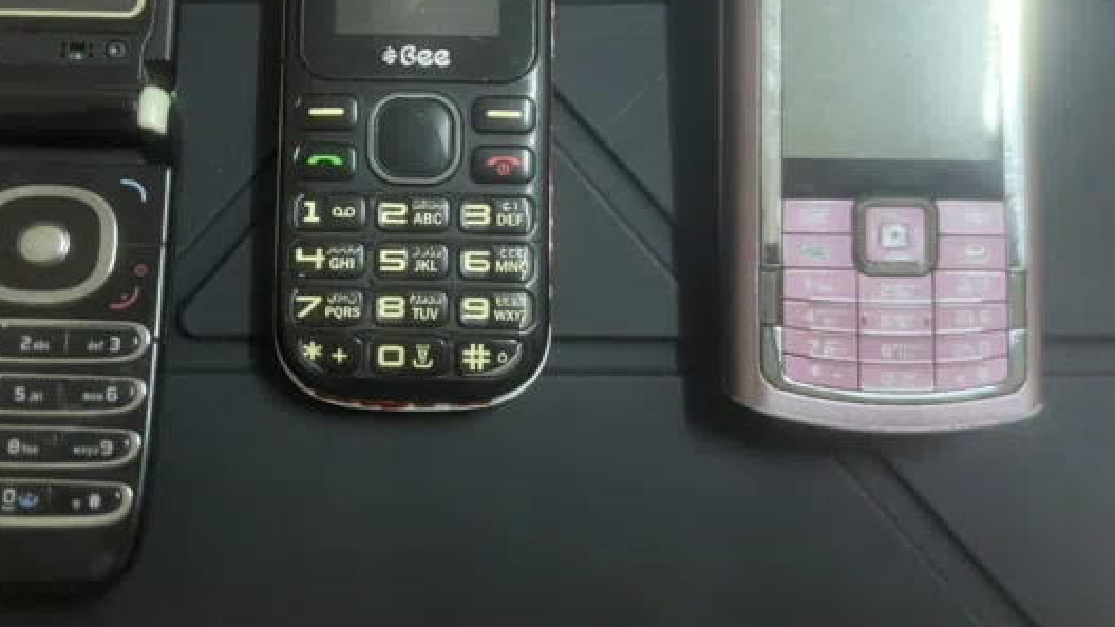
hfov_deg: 59.1
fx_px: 976
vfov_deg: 35.3
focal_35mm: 33
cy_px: 209
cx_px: 458
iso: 640
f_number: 1.6
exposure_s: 1/30
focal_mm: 5.1
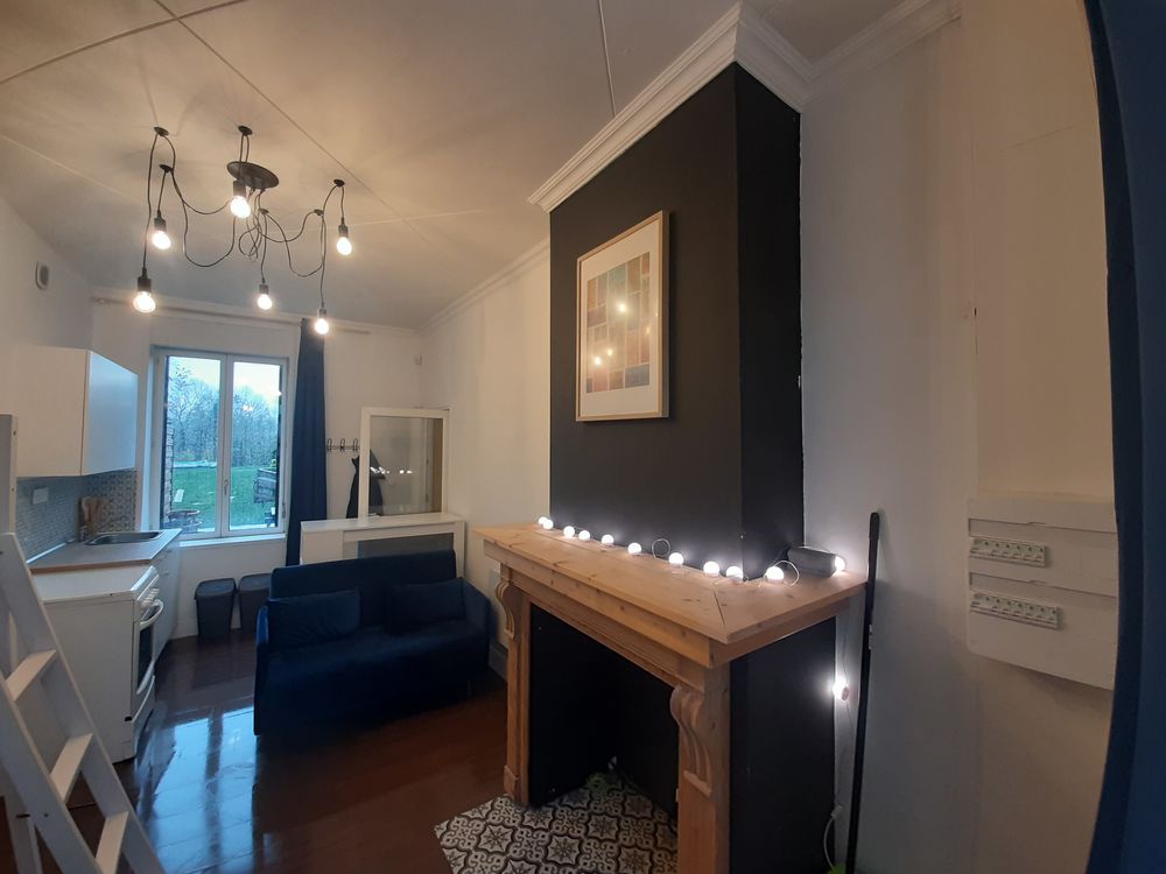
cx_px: 583
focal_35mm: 13
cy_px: 437
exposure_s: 1/40
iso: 100
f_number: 2.2
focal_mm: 1.42
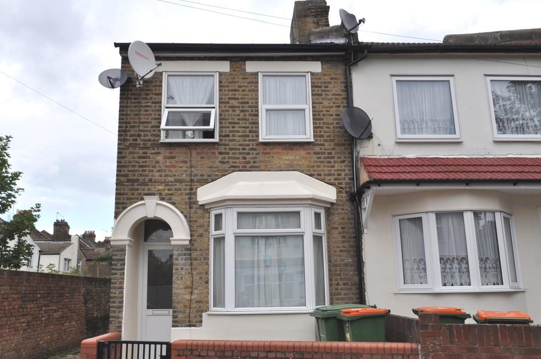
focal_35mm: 29
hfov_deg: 63.7
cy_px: 192
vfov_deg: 44.8
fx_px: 435
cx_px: 255
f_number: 8
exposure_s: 1/250
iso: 200
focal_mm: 18
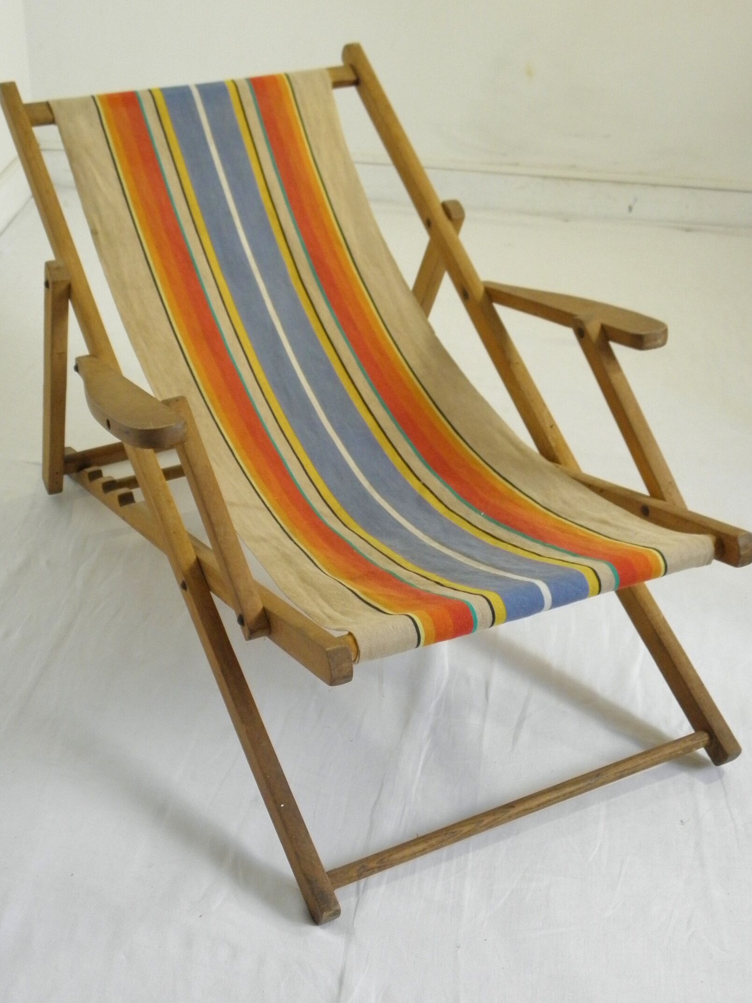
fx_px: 1246
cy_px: 493
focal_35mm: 43
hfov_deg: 33.6
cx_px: 366
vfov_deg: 43.9
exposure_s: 1/40
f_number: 3.7
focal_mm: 6.4
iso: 200
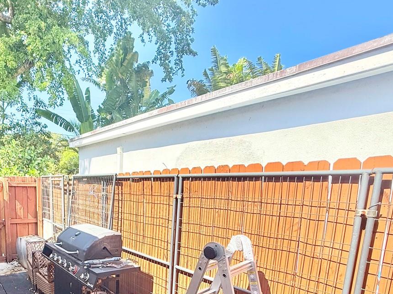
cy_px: 237
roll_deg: -1.3
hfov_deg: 64.5
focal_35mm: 26
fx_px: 295
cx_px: 114
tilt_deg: -8.9
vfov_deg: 49.8
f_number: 2.2
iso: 50
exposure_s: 1/540
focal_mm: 2.22
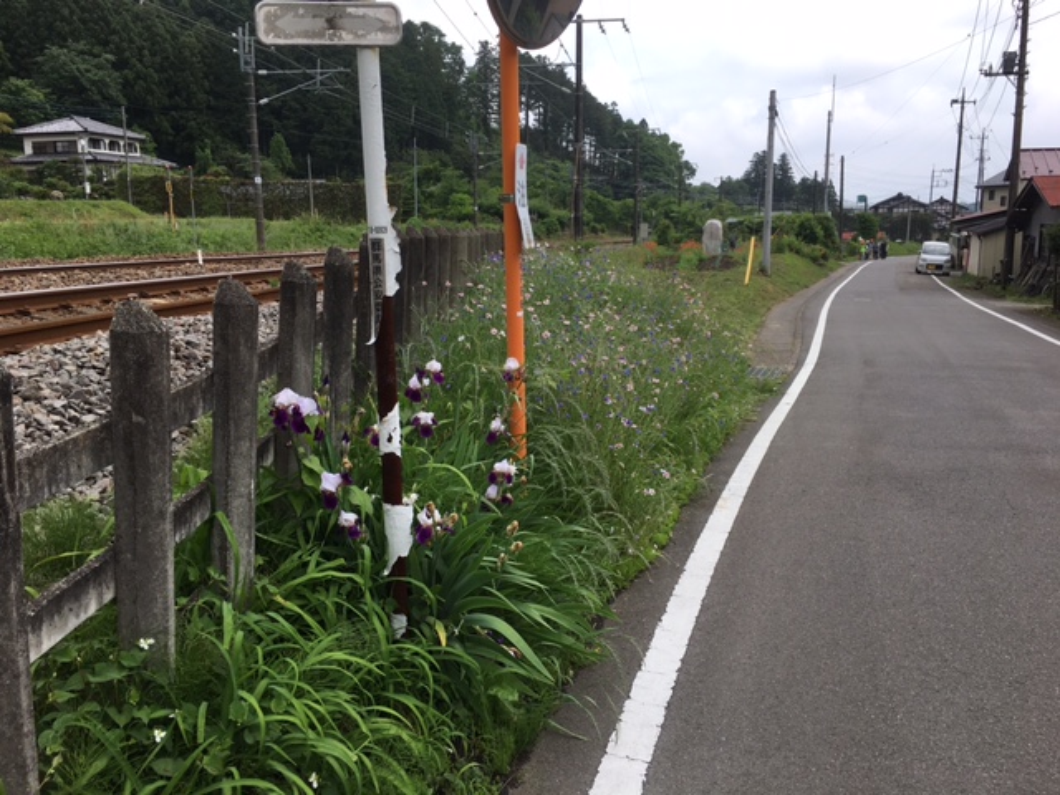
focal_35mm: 29
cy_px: 398
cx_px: 530
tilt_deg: -11.5
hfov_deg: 61.7
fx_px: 888
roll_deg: +2.9
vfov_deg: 48.2
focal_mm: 4.15
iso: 25
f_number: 2.2
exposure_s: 1/836
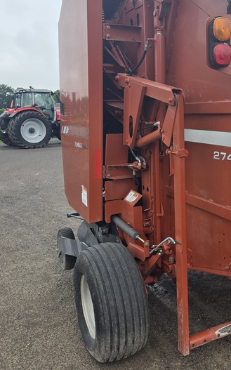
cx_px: 174
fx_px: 373
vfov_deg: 52.6
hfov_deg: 33.7
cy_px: 161
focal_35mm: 37
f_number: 1.8
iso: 25
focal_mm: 5.4
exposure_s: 1/523
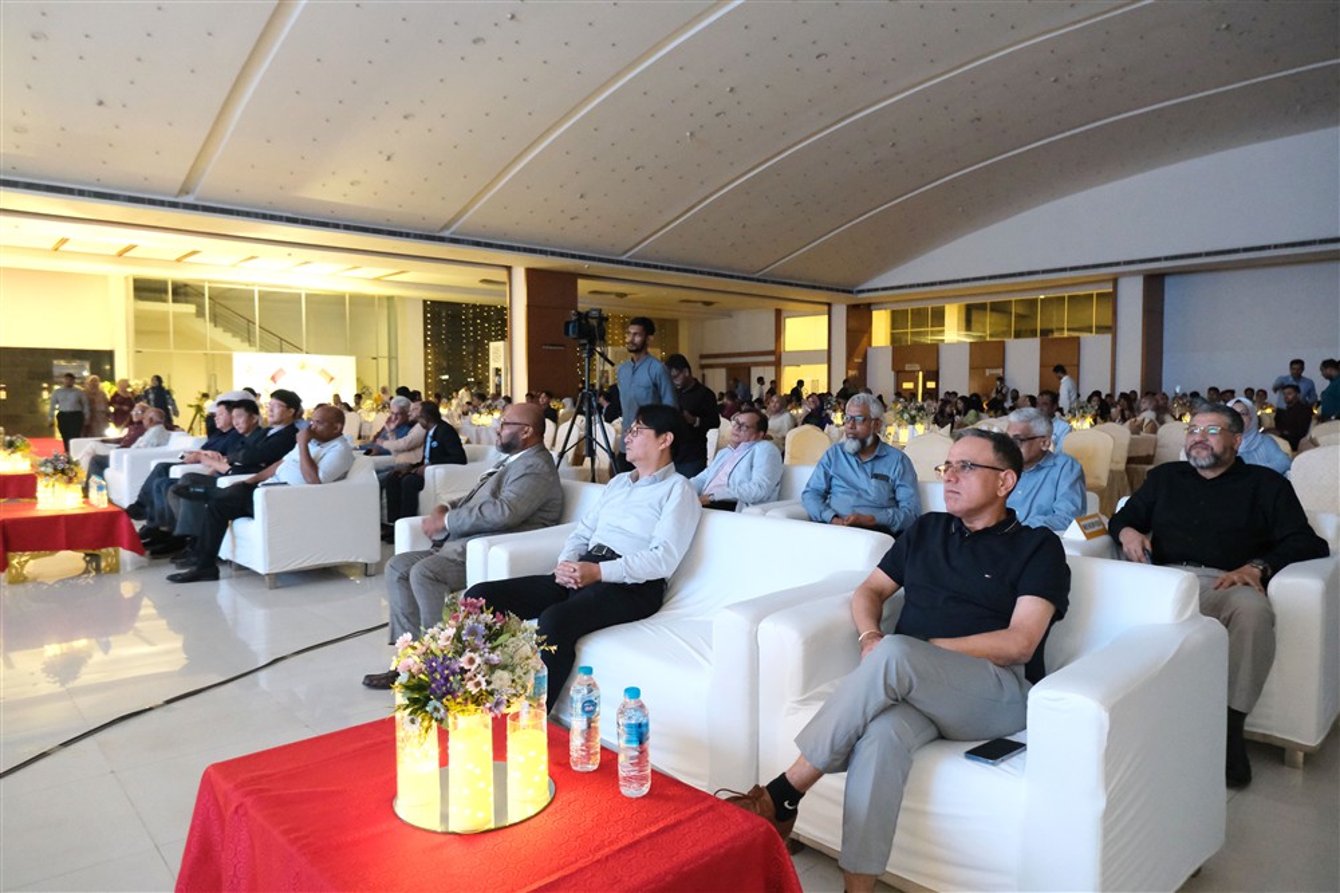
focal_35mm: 23
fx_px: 856
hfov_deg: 76.1
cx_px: 670
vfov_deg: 55.1
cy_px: 446
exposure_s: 1/60
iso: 6400
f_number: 3.5
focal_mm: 15.6
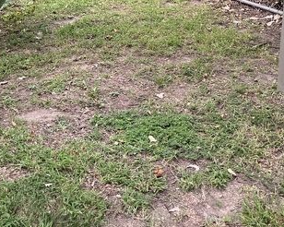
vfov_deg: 21.4
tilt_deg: -10.1
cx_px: 94
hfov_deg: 28.5
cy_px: -48
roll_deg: -2.0
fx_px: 554
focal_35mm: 66
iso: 40
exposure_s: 1/203
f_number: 1.6
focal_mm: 5.1
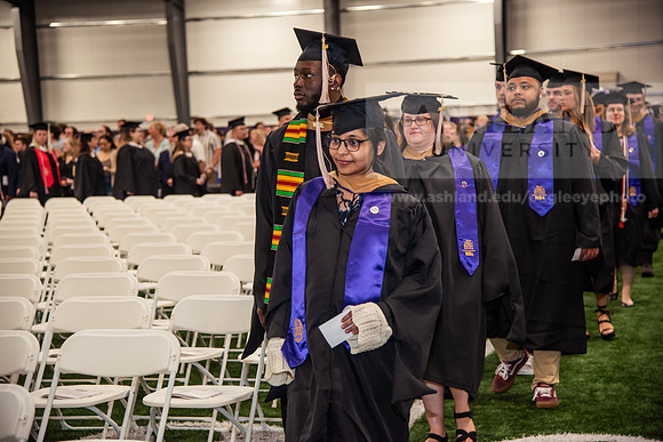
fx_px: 1382
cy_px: 221
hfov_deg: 27.0
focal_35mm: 75
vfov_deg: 18.2
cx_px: 332
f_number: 4
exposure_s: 1/125
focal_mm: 75
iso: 1000
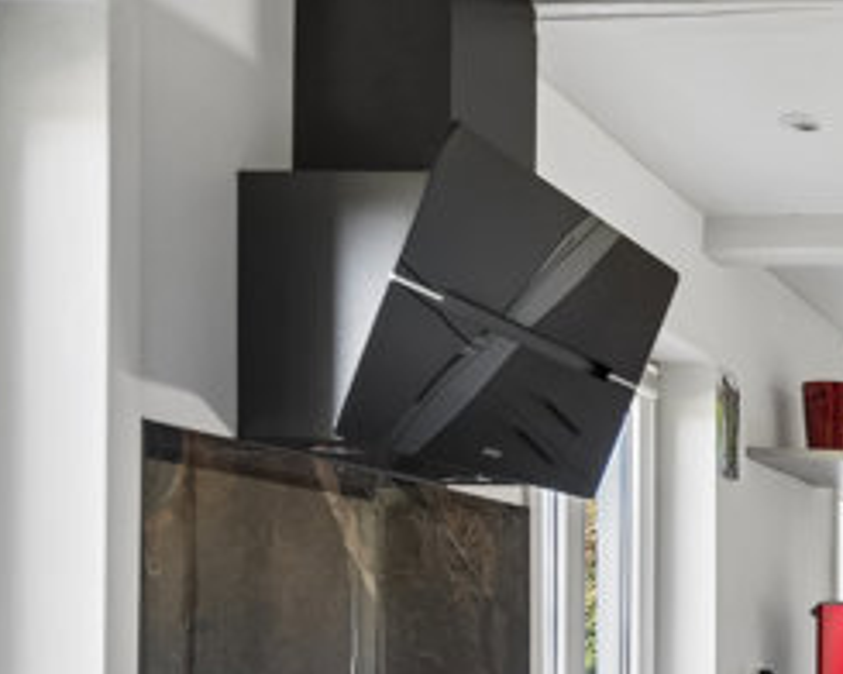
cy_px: 638
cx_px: 1218
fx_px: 1297
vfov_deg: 27.8
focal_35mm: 52
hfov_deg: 27.1
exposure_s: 1/20
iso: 400
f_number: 4
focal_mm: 17
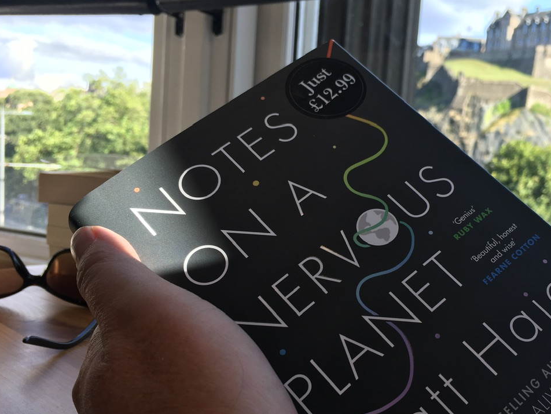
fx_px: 621
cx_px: 363
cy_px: 241
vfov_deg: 36.7
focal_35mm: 39
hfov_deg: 47.2
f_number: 2.2
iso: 25
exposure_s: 1/209
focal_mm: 4.15
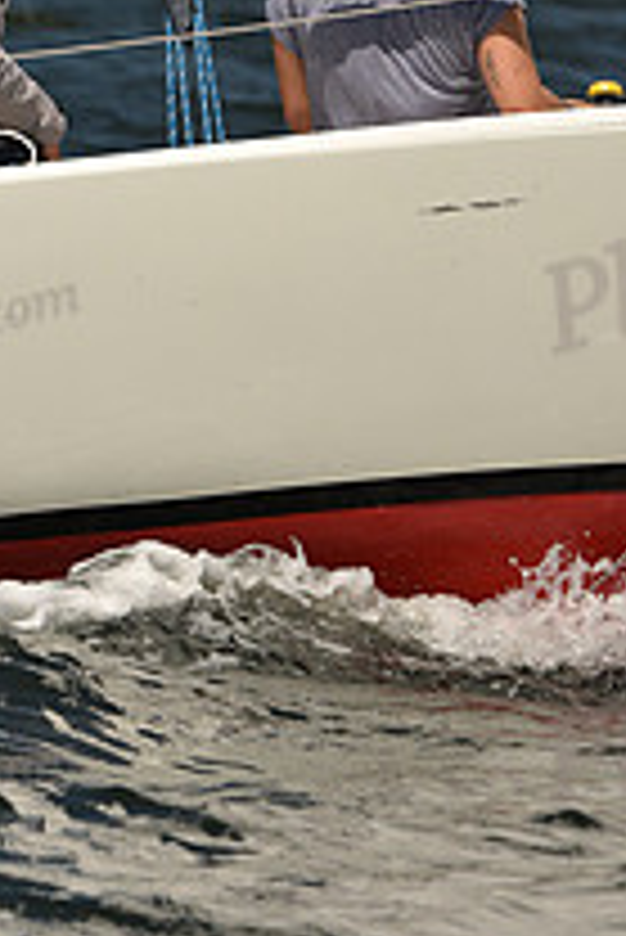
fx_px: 10155
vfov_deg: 5.3
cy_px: 68
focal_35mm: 390
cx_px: 313
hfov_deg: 3.5
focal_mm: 140
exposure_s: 1/1250
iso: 250
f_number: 5.6
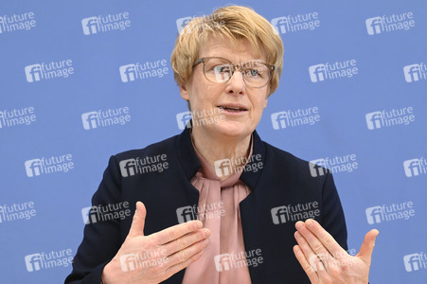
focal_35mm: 105
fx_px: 1244
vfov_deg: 13.0
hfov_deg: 19.5
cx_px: 214
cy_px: 142
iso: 4000
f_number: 5.6
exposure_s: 1/640
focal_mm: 105
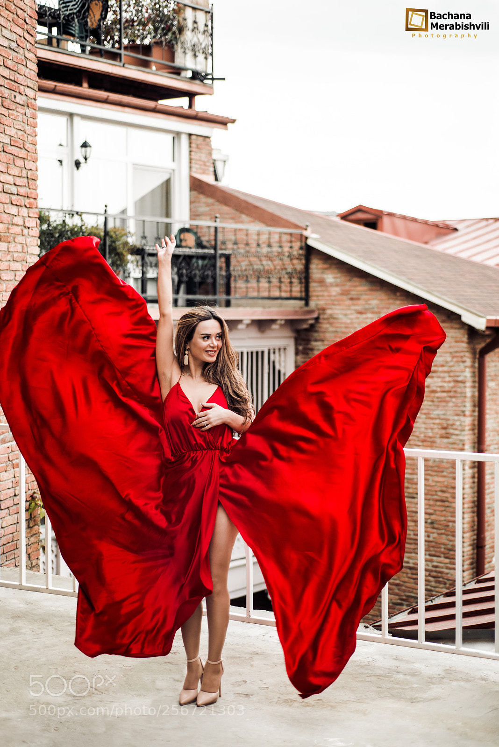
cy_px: 374
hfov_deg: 22.6
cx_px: 250
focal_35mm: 60
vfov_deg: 33.4
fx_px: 1246
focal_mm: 60
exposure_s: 1/200
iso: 500
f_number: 2.8
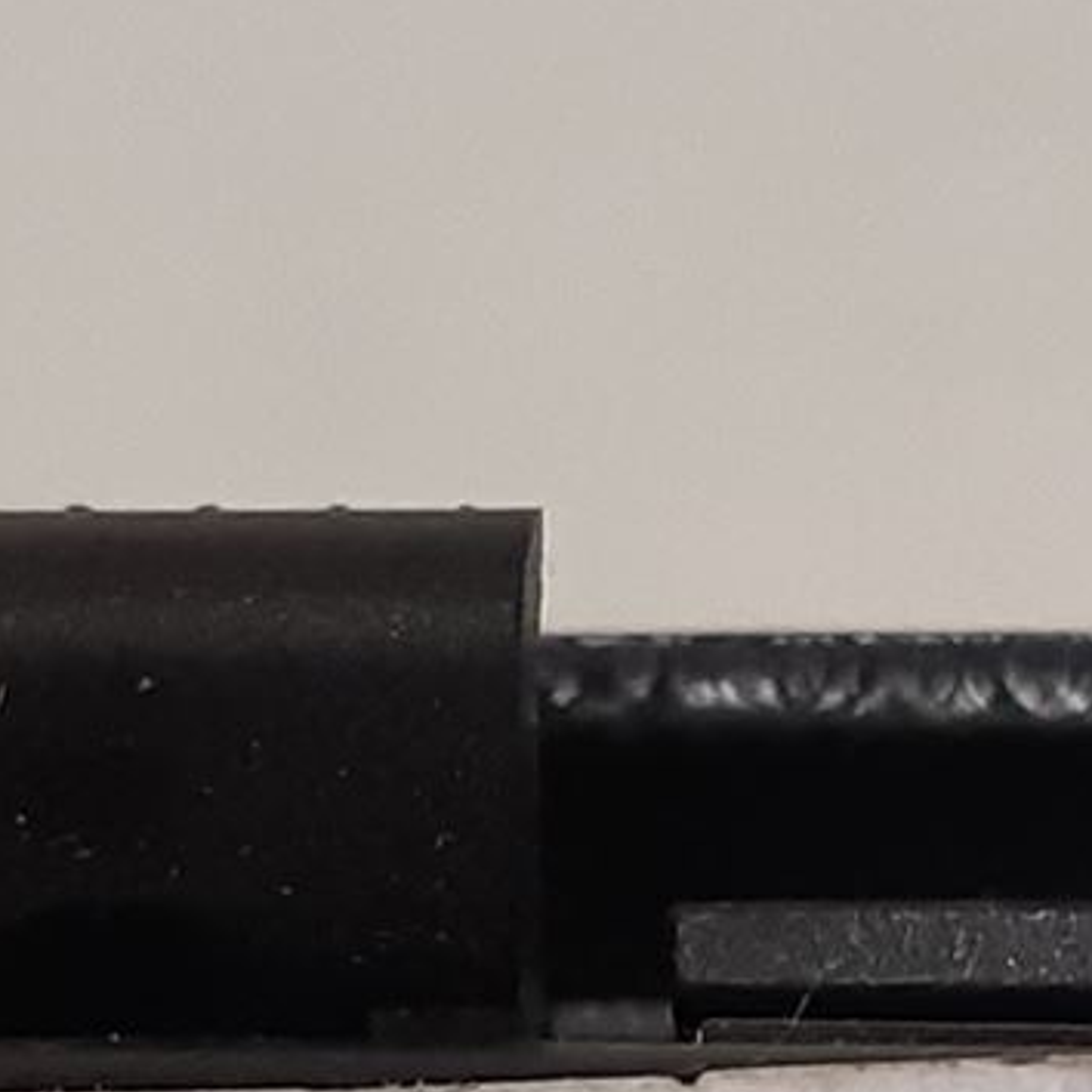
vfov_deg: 12.7
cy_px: 1388
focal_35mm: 133
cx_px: 1151
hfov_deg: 12.9
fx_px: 4747
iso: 160
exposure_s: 1/50
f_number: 1.7
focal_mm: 3.93
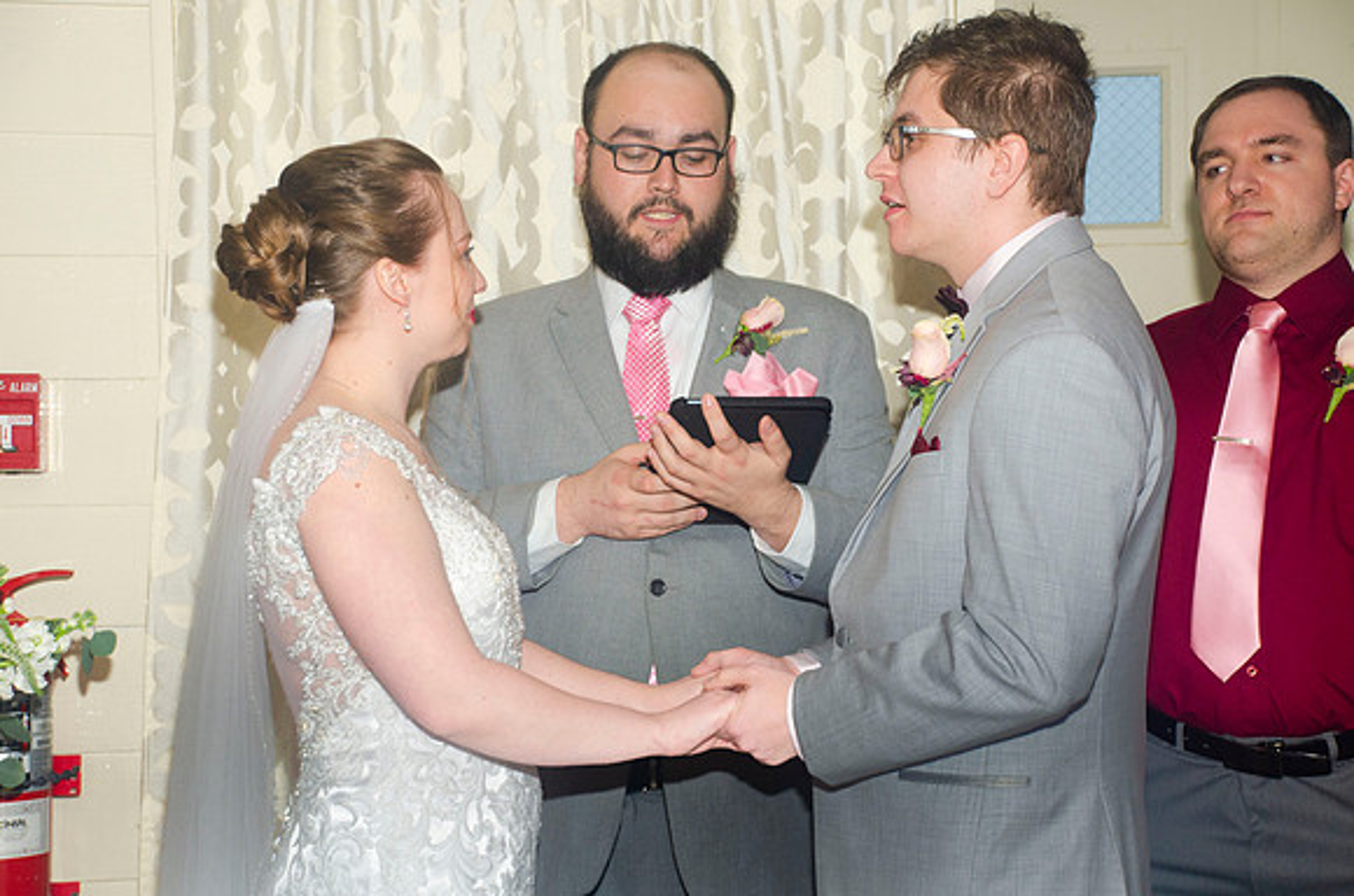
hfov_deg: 26.0
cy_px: 448
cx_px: 677
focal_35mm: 78
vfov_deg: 17.4
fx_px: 2927
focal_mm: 52
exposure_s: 1/80
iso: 400
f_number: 5
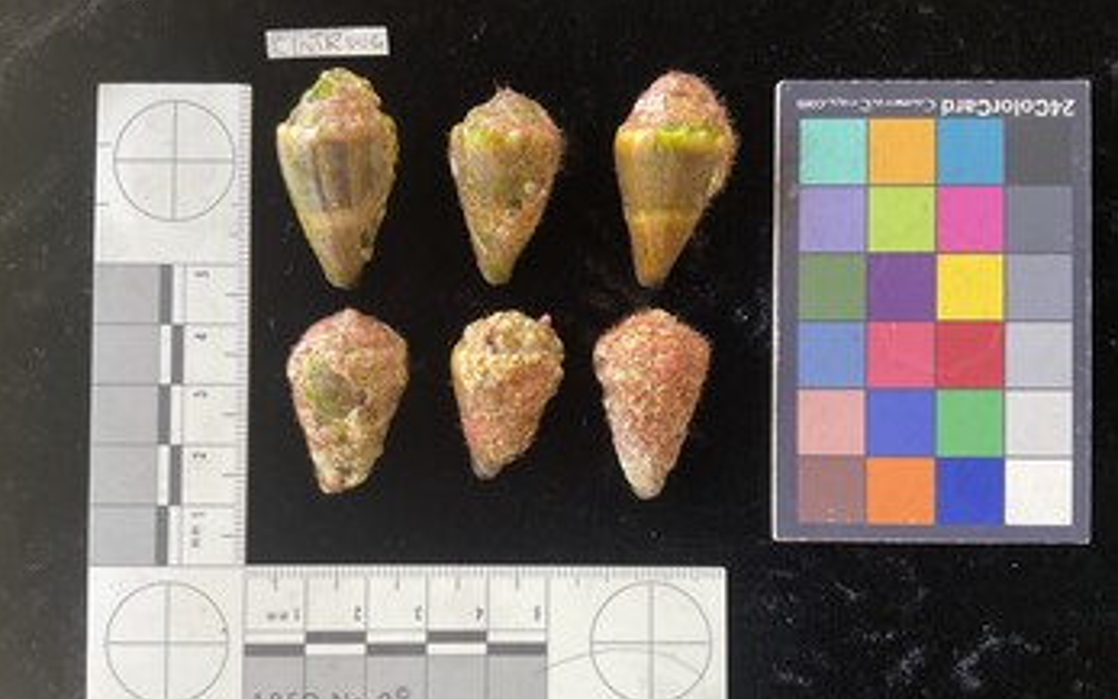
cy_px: 411
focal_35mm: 31
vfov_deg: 40.5
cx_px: 561
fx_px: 945
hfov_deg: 61.2
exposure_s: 1/60
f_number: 1.8
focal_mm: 3
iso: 40
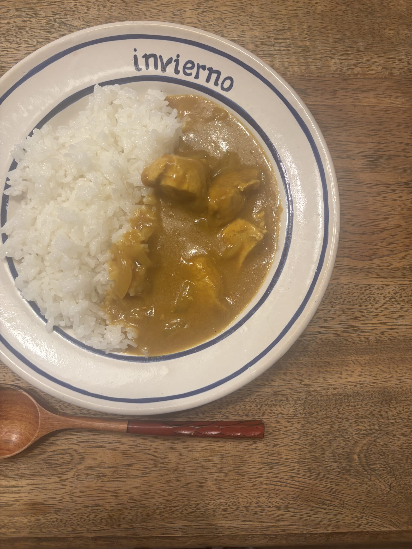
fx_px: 413
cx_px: 206
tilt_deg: -85.2
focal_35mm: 26
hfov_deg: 53.1
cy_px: 274
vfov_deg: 67.3
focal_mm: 5.96
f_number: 1.6
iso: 125
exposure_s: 1/50
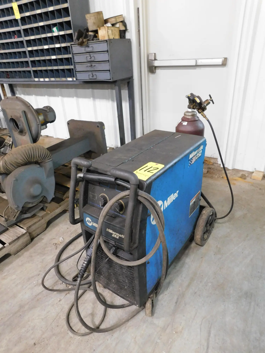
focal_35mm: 23
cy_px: 176
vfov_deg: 73.9
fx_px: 235
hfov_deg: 58.9
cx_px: 132
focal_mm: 4
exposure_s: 1/20
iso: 400
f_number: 3
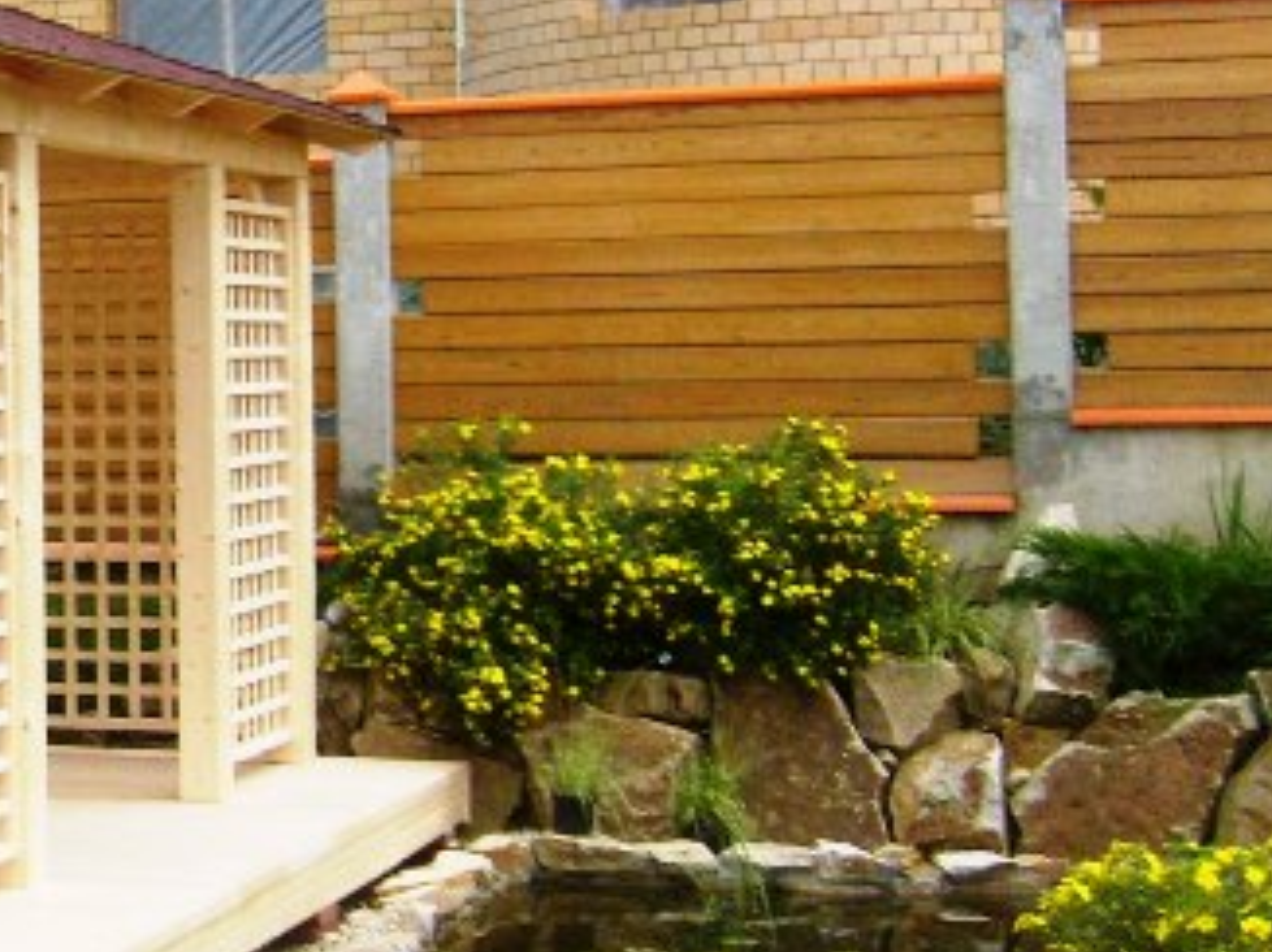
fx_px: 3158
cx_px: -254
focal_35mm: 86
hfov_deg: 21.2
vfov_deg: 17.1
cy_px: 320
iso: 80
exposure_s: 1/250
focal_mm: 5.8
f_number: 2.8
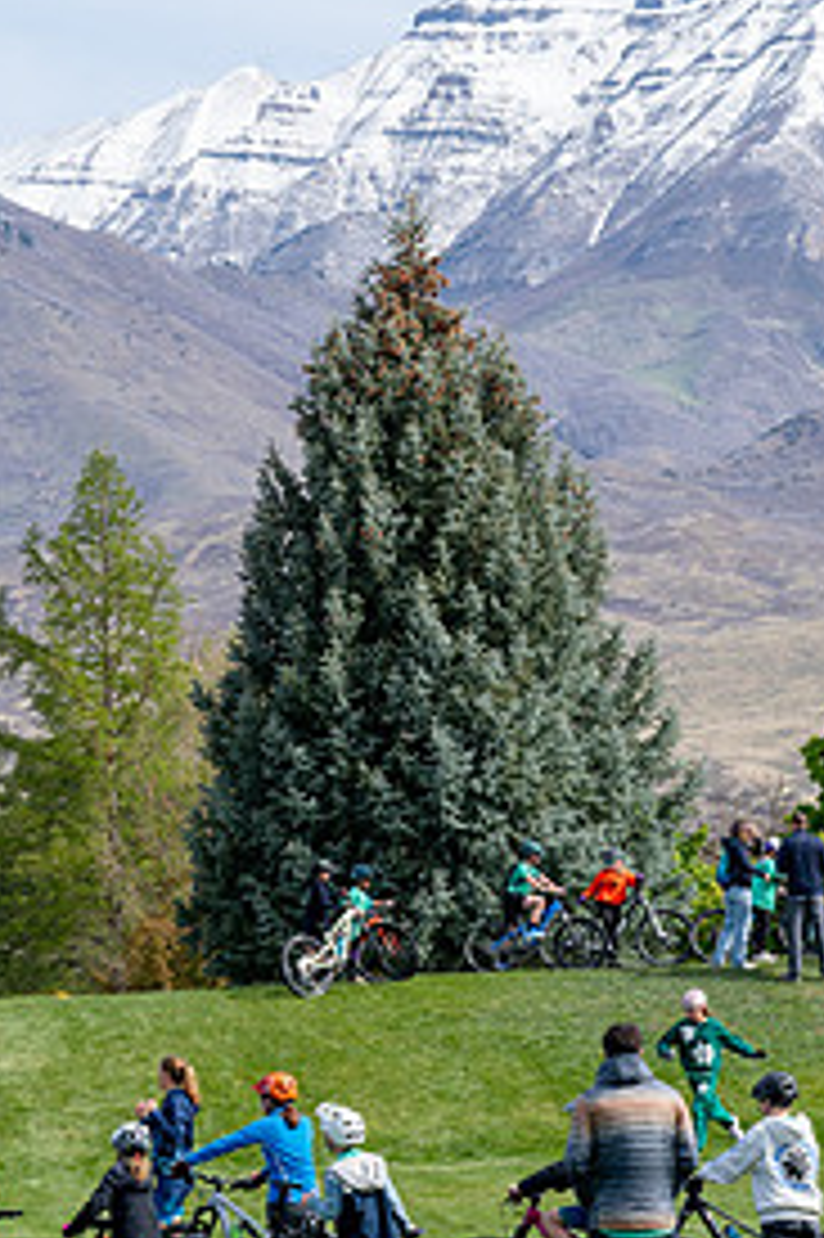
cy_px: 590
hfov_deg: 8.0
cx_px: 338
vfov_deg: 12.0
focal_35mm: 172
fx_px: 5912
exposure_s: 1/160
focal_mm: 70
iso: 200
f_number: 11
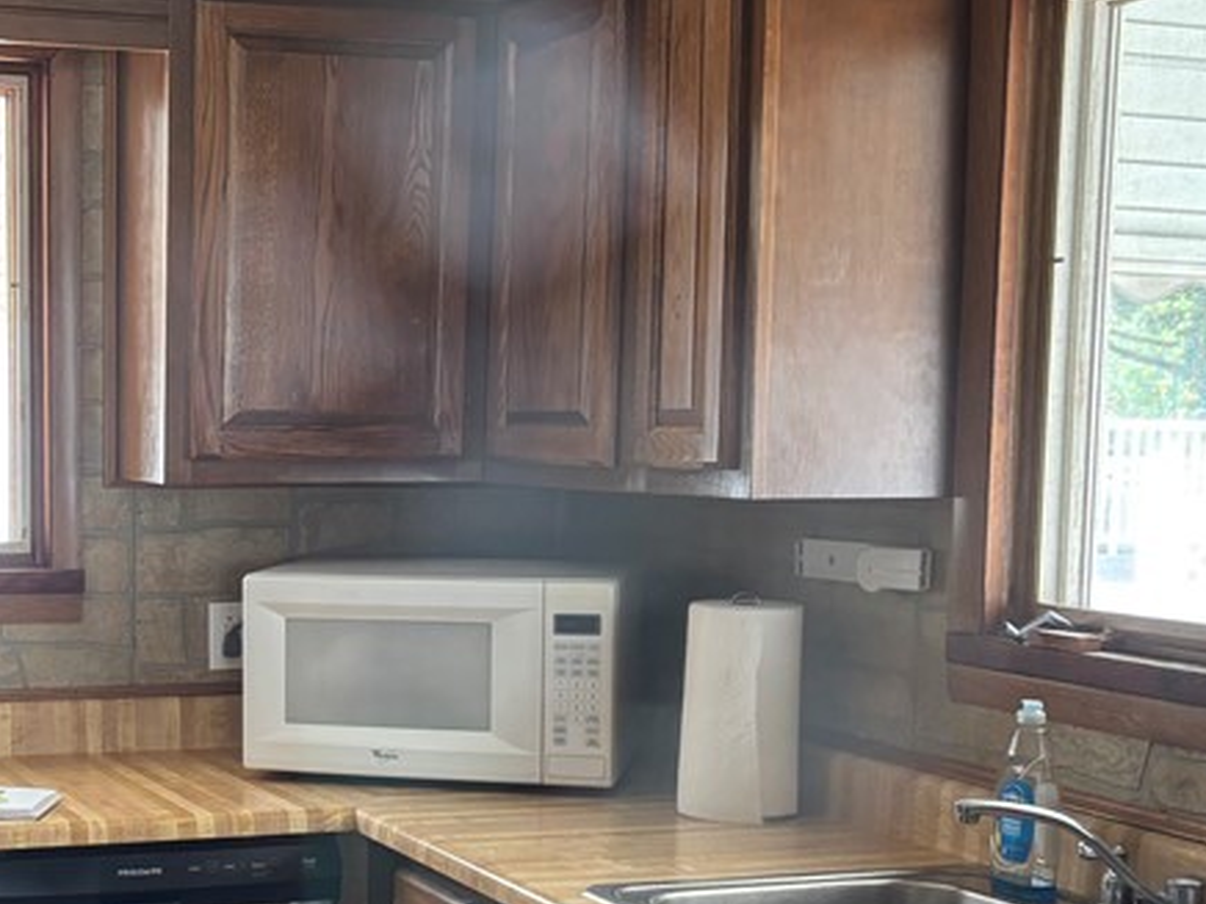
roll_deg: +0.6
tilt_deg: -5.5
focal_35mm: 61
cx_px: 144
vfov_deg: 23.9
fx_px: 2125
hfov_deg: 30.4
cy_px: 614
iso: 160
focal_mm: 5.96
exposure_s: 1/60
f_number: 1.6
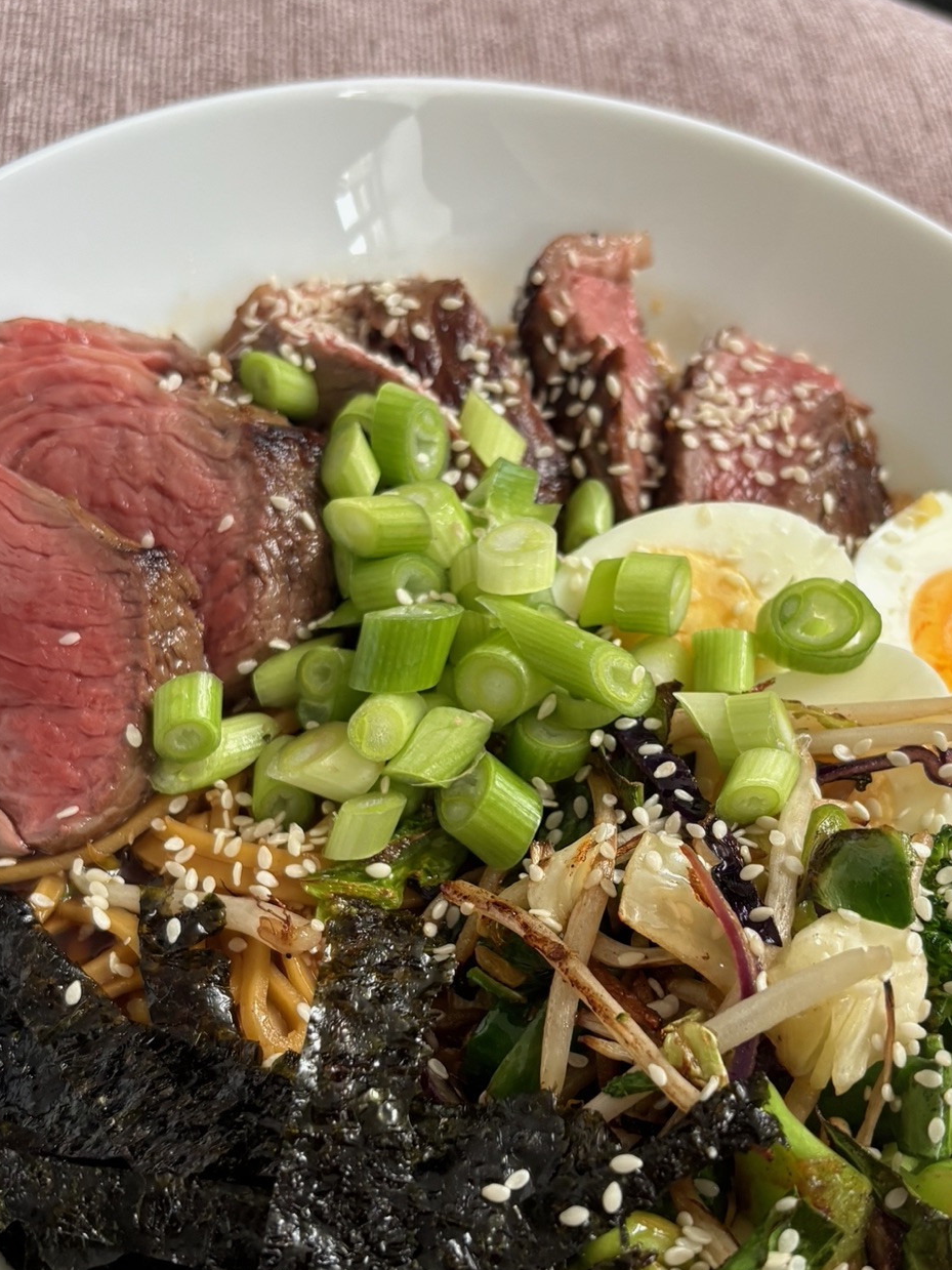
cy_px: 766
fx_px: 1577
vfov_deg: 43.6
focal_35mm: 43
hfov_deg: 33.6
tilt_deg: -56.9
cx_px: 489
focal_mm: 5.96
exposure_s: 1/110
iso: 125
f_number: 1.6
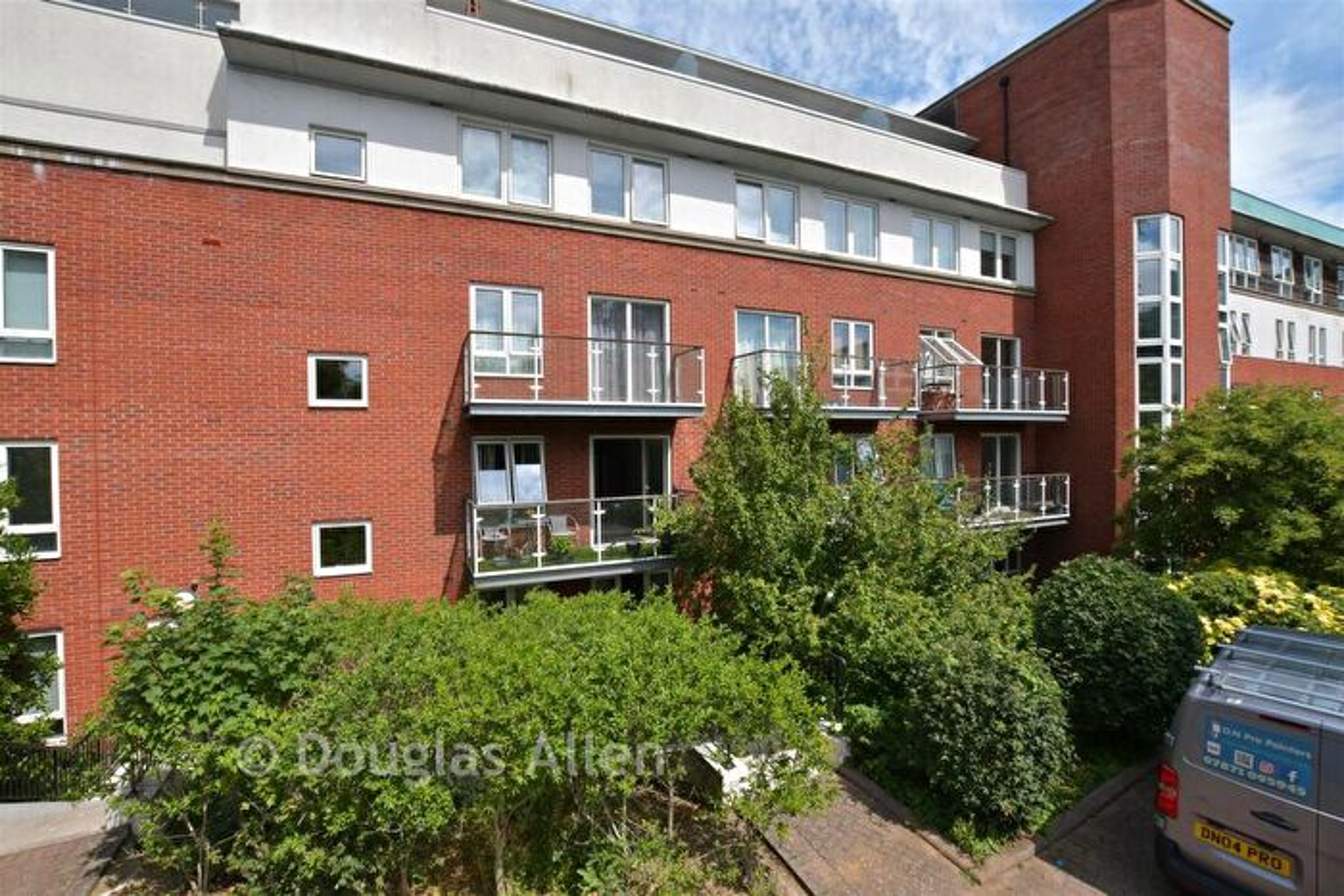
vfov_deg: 77.4
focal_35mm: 15
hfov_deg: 100.4
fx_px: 560
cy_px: 448
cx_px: 672
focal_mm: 10
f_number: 11
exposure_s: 1/400
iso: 320
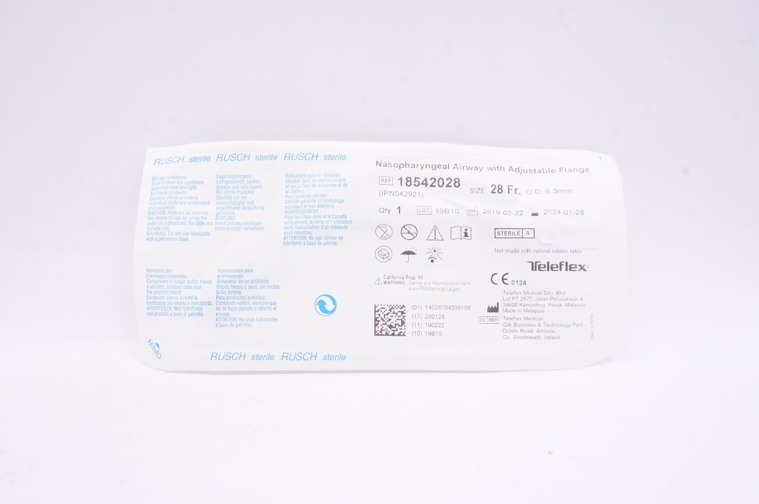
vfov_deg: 39.9
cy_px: 252
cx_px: 380
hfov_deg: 57.3
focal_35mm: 33
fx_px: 695
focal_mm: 22
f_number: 16
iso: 800
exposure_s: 1/20
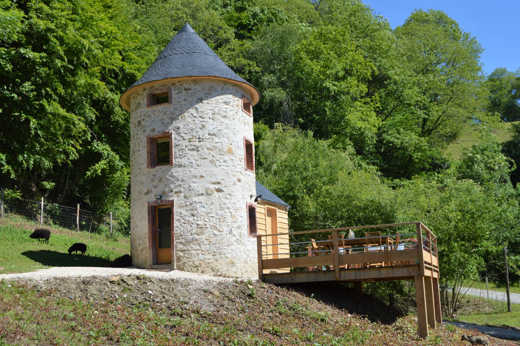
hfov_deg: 46.4
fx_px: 606
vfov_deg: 31.8
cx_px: 260
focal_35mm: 42
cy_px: 173
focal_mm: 28
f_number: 8
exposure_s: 1/250
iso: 100
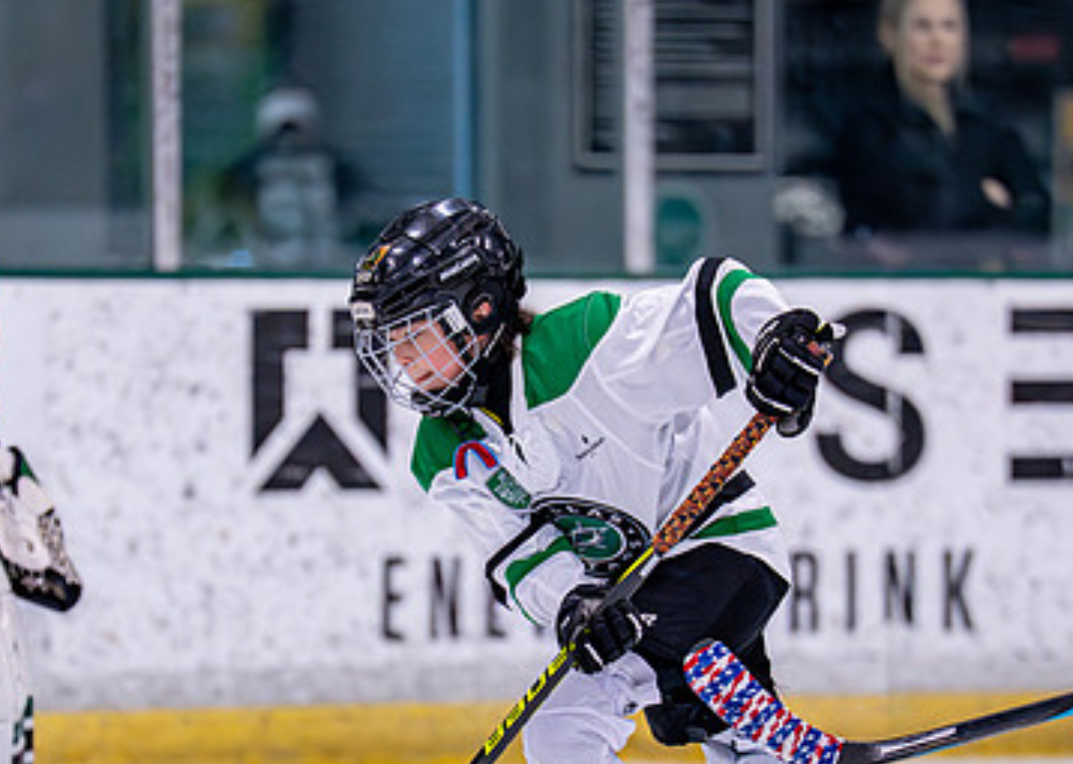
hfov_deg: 4.4
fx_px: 14066
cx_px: 555
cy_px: 671
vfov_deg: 3.1
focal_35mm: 462
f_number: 2.8
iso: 2500
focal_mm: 200
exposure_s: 1/1250
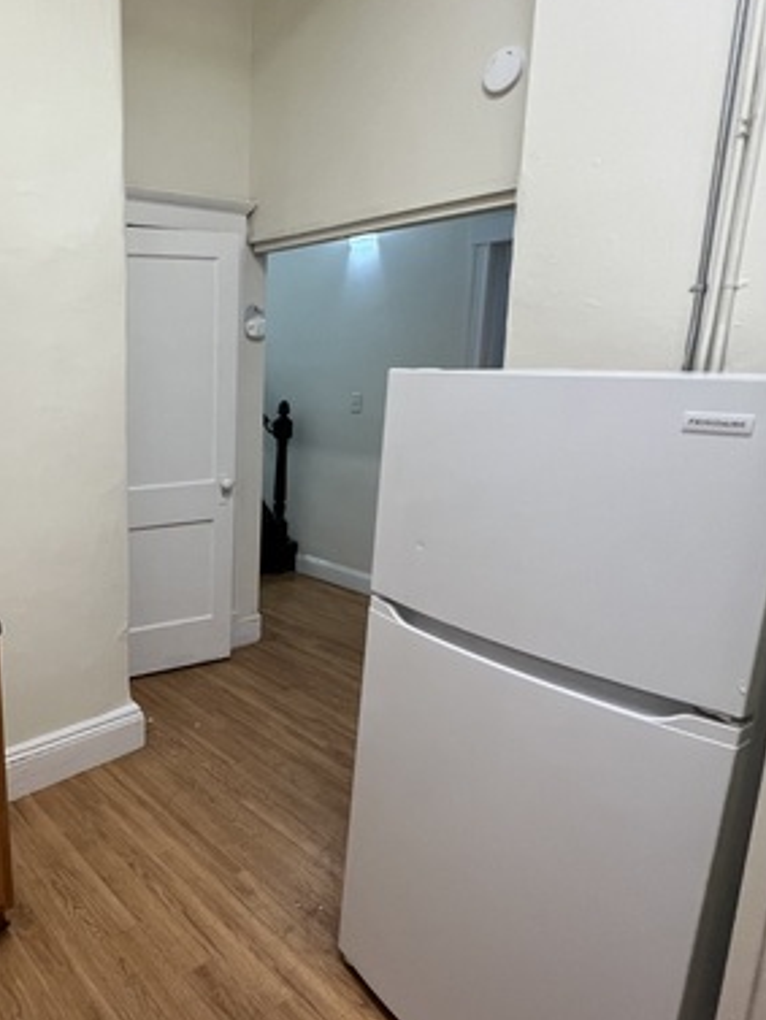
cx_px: 108
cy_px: 515
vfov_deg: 73.9
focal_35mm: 23
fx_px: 678
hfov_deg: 53.2
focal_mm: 1.57
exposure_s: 1/60
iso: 200
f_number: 1.8
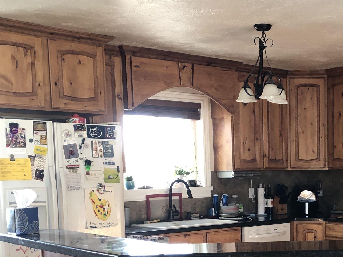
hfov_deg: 31.5
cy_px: 226
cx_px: 291
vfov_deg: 24.2
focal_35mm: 59
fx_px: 585
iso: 40
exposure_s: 1/30
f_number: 1.8
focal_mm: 3.99
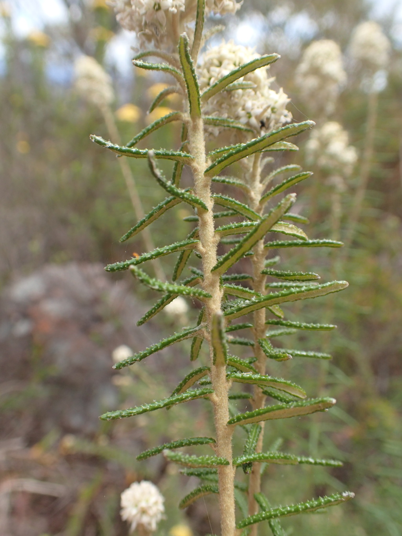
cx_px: 201
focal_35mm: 30
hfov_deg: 46.8
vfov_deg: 60.0
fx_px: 464
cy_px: 268
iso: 100
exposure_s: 1/400
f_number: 3.2
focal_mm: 5.5
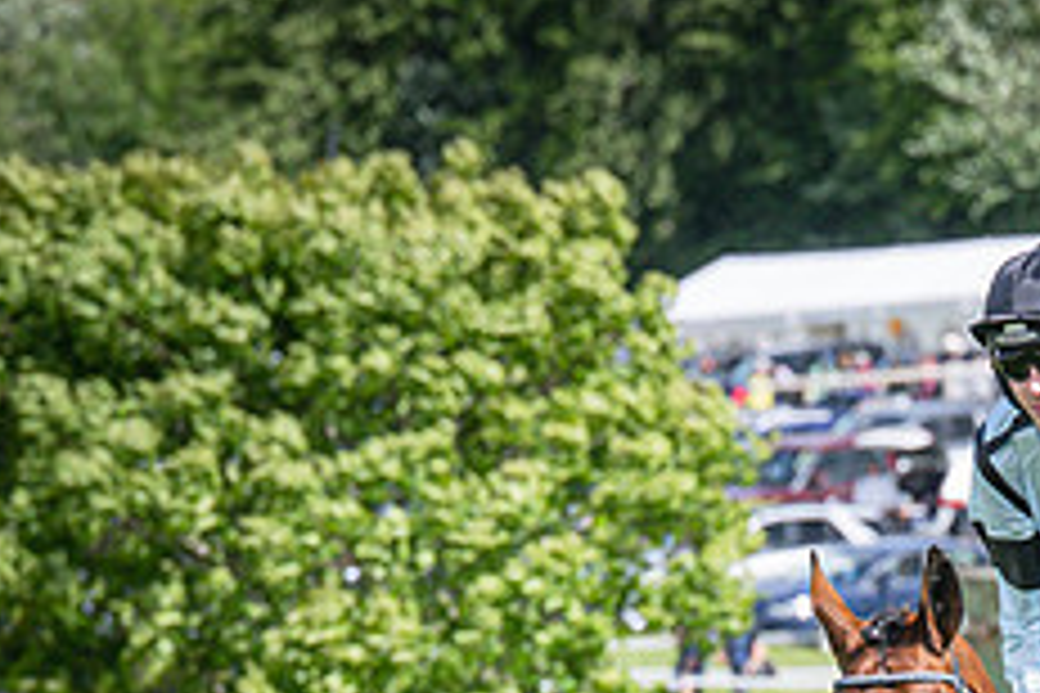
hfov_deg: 4.3
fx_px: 13721
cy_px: 1248
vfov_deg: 2.9
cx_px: 722
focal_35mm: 475
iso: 400
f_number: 4
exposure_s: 1/3200
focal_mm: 103
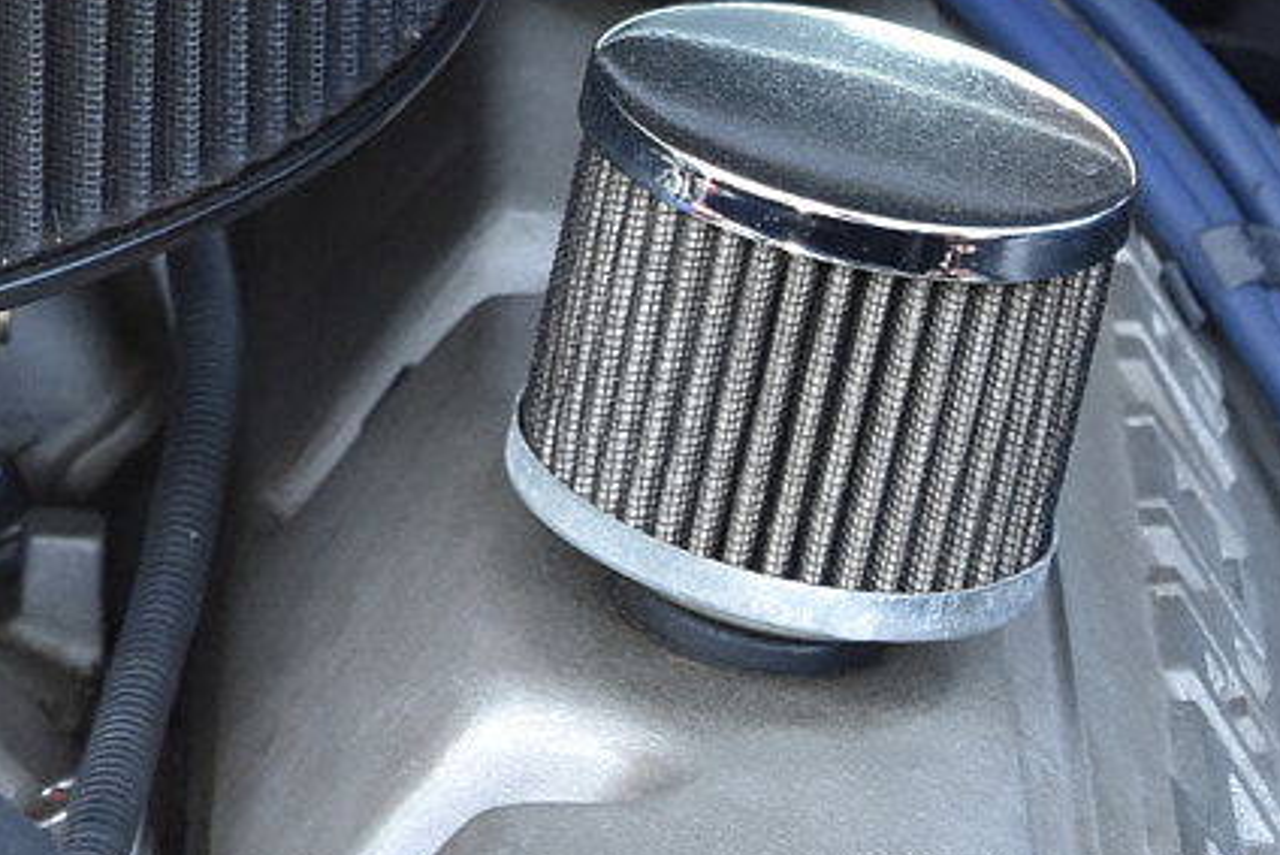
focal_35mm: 294
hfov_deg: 6.9
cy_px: -634
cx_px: -731
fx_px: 10456
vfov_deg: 4.6
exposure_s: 1/200
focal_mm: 52
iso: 800
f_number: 7.1
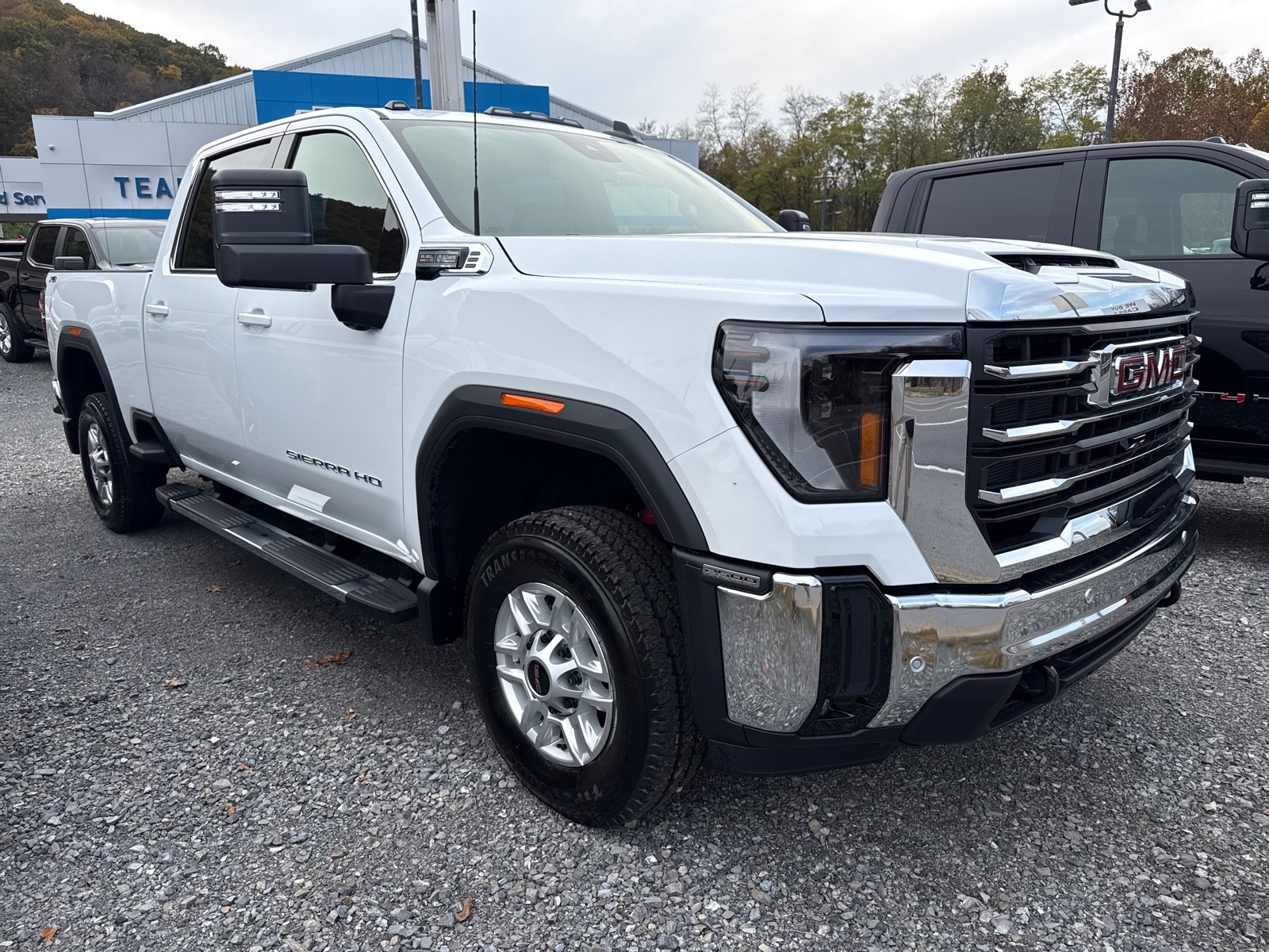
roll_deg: +0.8
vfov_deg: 56.8
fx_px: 880
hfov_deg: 71.6
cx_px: 634
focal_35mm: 24
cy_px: 476
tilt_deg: -13.2
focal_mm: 6.76
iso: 80
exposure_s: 1/1949
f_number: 1.78
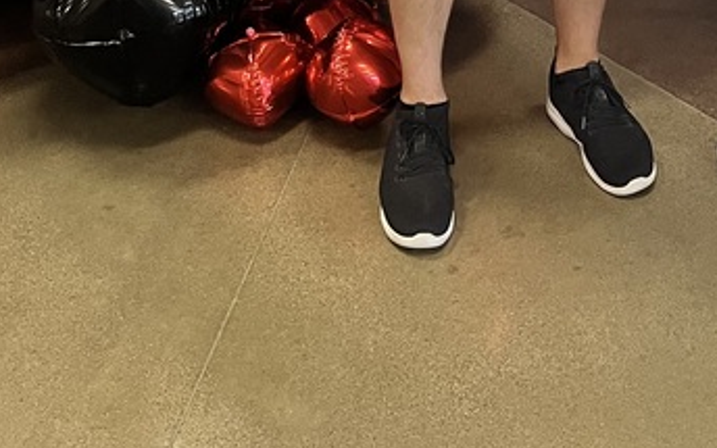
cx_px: 594
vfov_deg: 12.8
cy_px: -575
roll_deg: +0.9
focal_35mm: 82
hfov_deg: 24.7
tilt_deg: -7.7
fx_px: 1602
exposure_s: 1/60
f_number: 1.6
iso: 100
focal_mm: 5.1
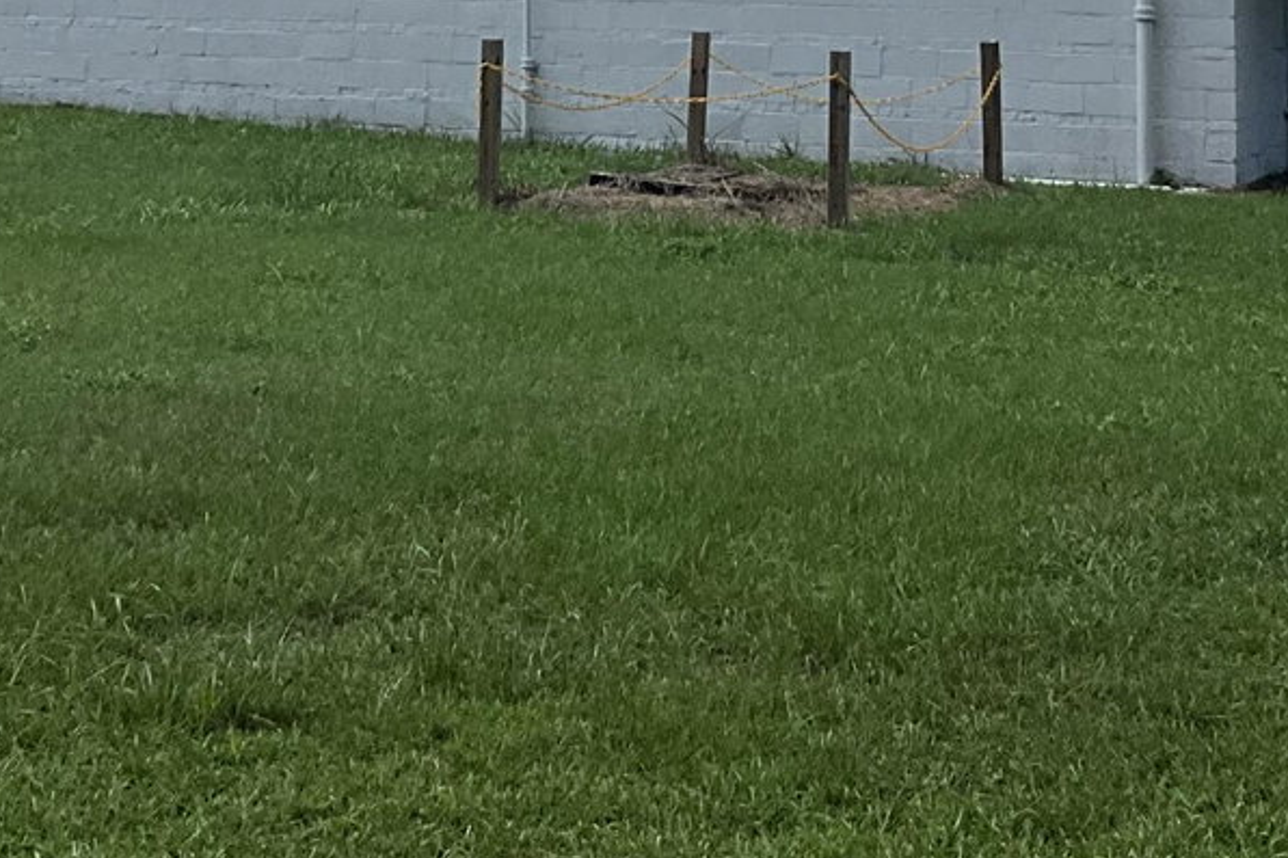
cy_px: -404
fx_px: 2897
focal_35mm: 81
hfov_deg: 25.1
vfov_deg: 15.6
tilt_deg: +7.7
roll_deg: -1.9
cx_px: 681
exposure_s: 1/4065
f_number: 1.8
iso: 25
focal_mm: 3
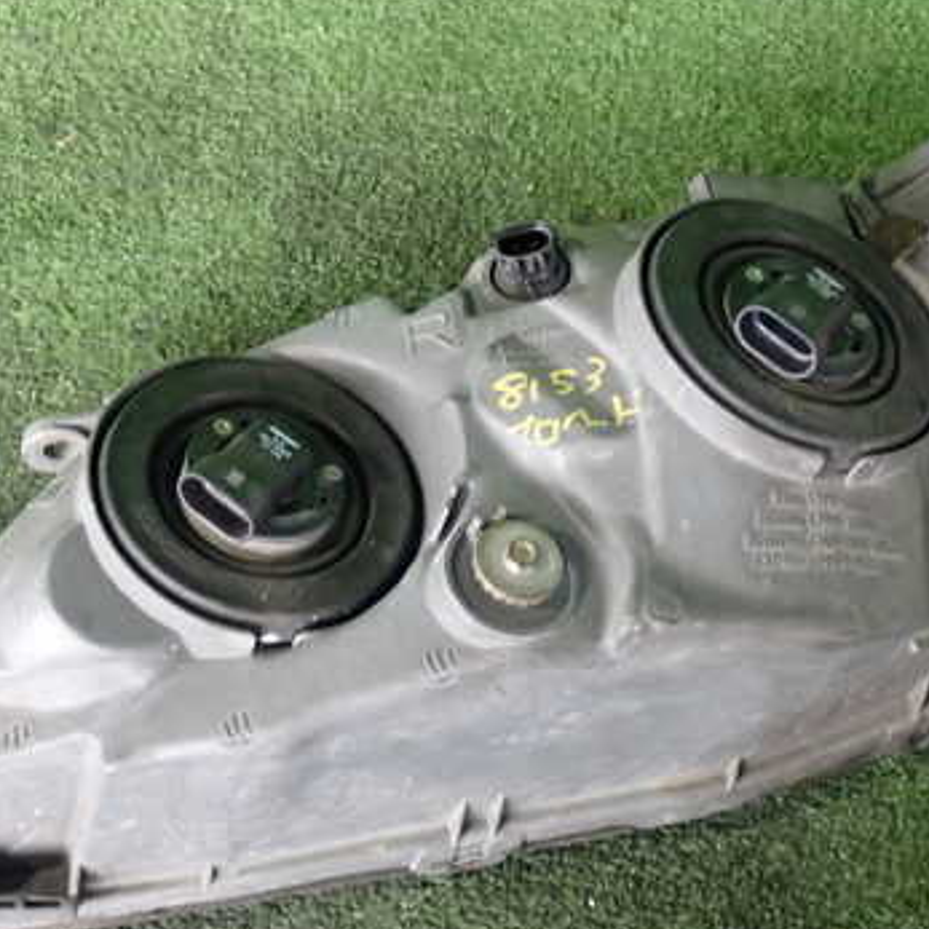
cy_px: 458
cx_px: 495
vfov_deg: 29.6
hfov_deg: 29.5
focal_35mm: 58
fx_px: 1761
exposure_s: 1/40
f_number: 2.7
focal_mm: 6.83
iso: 400
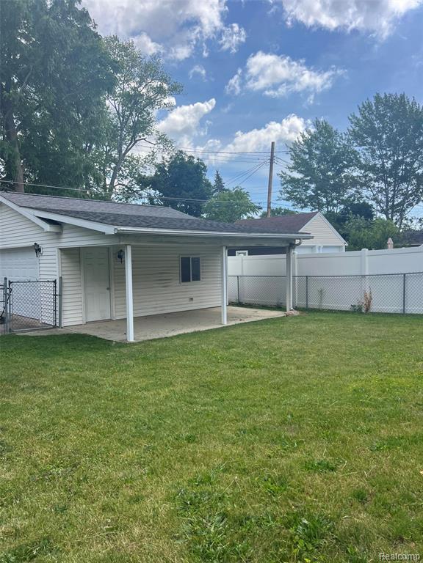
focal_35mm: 26
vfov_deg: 67.3
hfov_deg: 53.1
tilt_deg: -2.9
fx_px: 424
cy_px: 282
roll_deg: +1.9
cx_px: 212
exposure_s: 1/3257
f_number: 1.5
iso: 50
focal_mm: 5.7
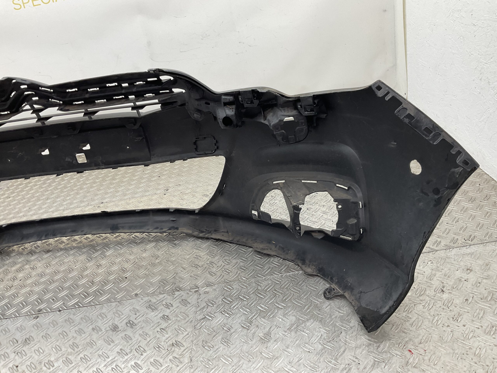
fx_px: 416
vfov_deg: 48.2
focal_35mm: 29
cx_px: 248
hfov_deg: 61.7
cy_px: 186
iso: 40
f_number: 1.8
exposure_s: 1/120
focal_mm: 3
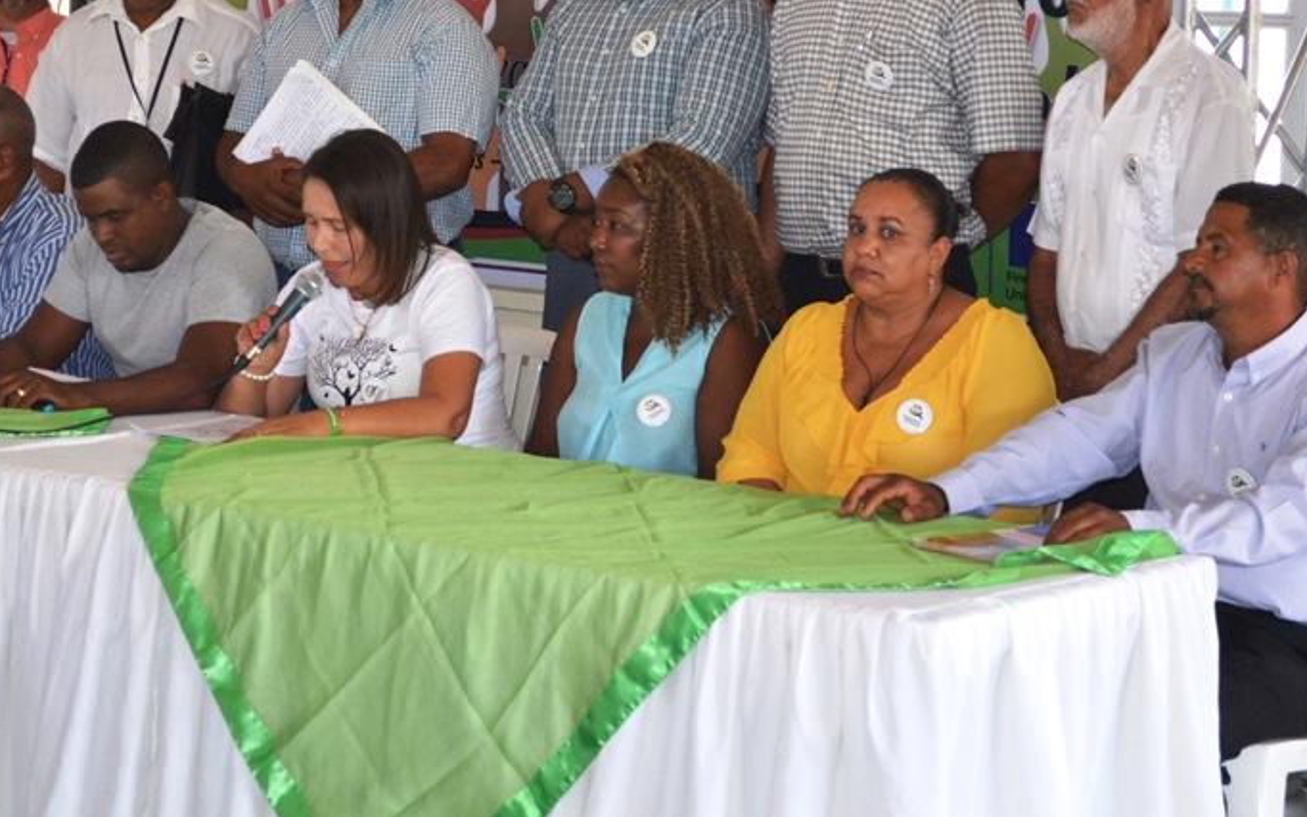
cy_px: 164
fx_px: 3597
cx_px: 560
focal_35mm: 101
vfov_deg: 12.9
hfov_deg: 20.6
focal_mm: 44
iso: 640
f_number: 5.3
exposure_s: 1/60
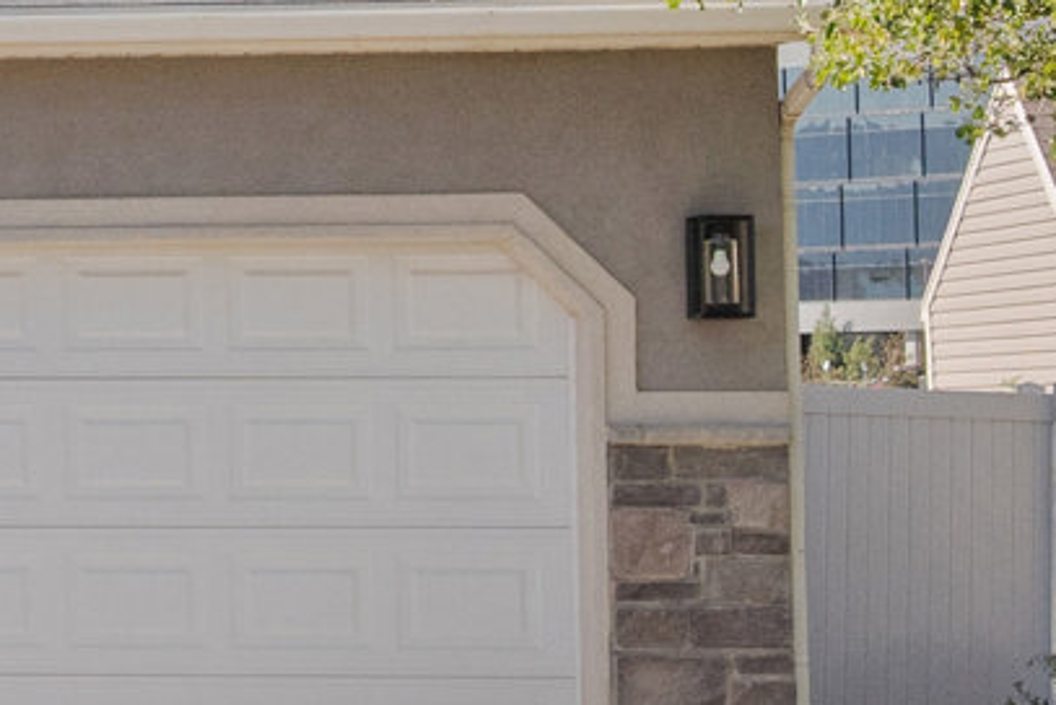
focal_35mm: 138
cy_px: 17
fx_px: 4053
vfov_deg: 9.9
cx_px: -1183
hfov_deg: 12.6
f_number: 8
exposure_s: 1/640
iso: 800
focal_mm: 22.5
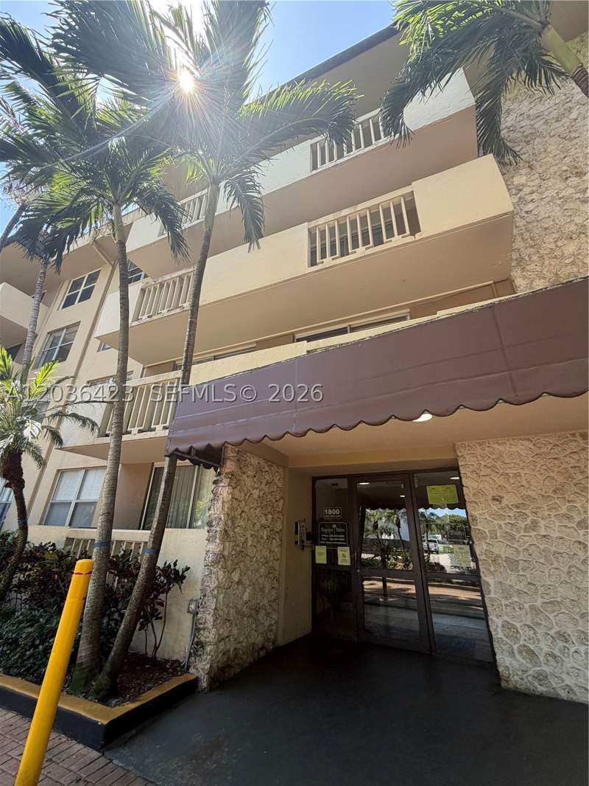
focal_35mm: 14
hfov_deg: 85.7
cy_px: 393
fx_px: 317
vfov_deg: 102.1
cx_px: 294
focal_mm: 2.22
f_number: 2.2
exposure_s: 1/217
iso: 40
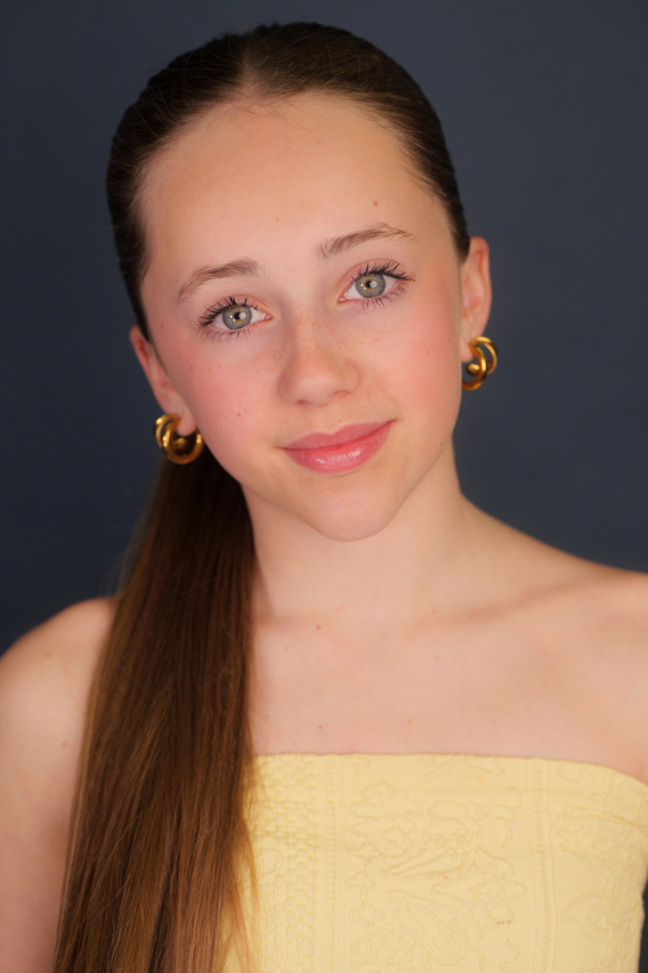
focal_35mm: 85
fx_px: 2295
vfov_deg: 23.9
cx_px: 324
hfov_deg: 16.1
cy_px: 486
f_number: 4.5
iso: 400
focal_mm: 85
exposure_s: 1/200
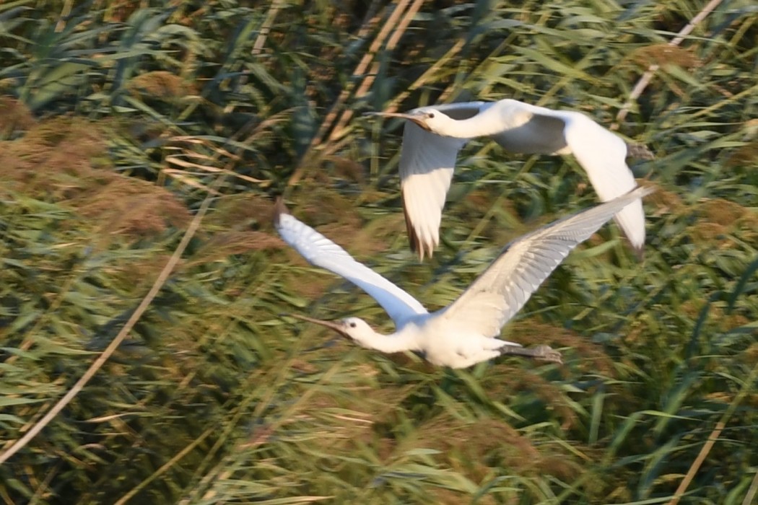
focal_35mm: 300
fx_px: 6316
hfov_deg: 6.9
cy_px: 252
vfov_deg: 4.6
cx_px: 379
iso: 280
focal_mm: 200
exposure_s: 1/320
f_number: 7.1
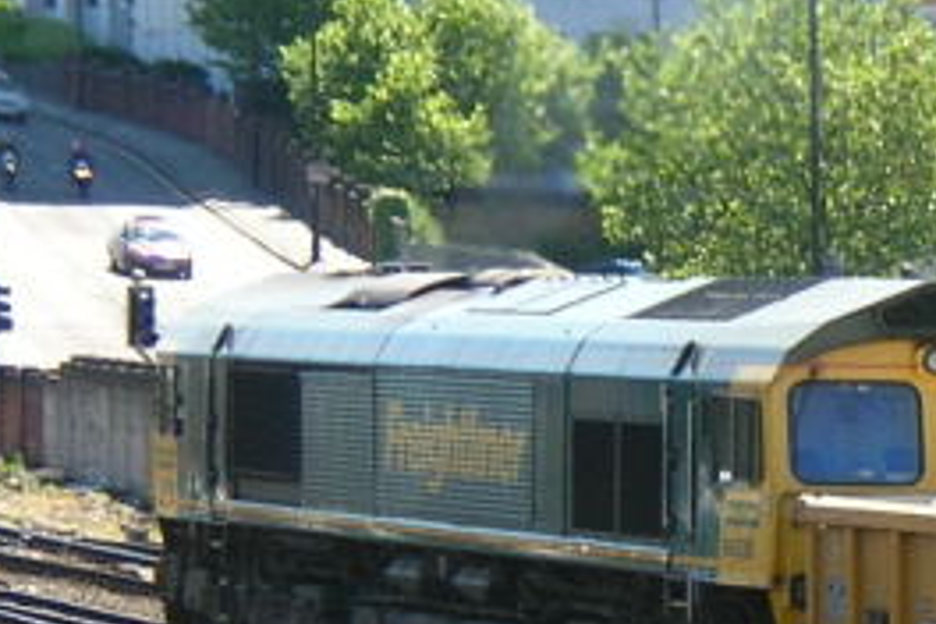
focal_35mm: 387
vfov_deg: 3.5
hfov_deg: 5.3
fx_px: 10061
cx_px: 1539
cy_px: 667
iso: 50
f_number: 3.5
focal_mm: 15.9
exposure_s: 1/248
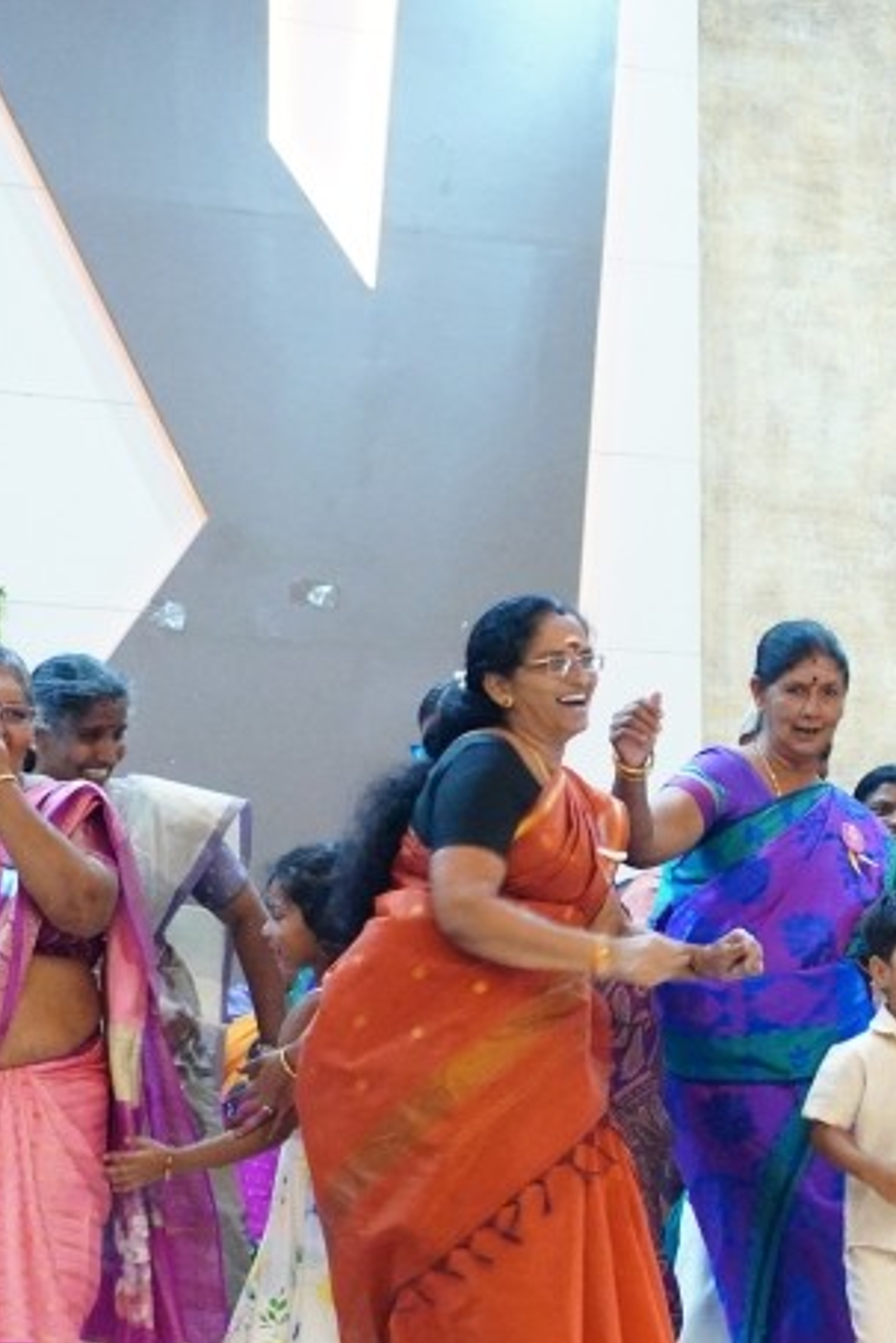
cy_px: 1007
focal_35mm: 88
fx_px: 3283
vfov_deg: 22.9
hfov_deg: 14.7
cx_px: 1263
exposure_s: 1/100
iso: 10000
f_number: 4
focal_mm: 39
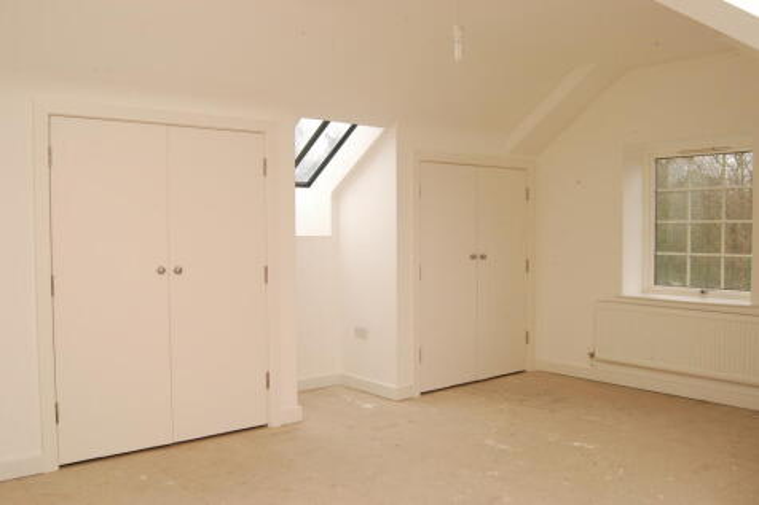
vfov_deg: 41.7
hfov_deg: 59.5
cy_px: 252
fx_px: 664
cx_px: 380
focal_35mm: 32
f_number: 11
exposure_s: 1/20
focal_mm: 21
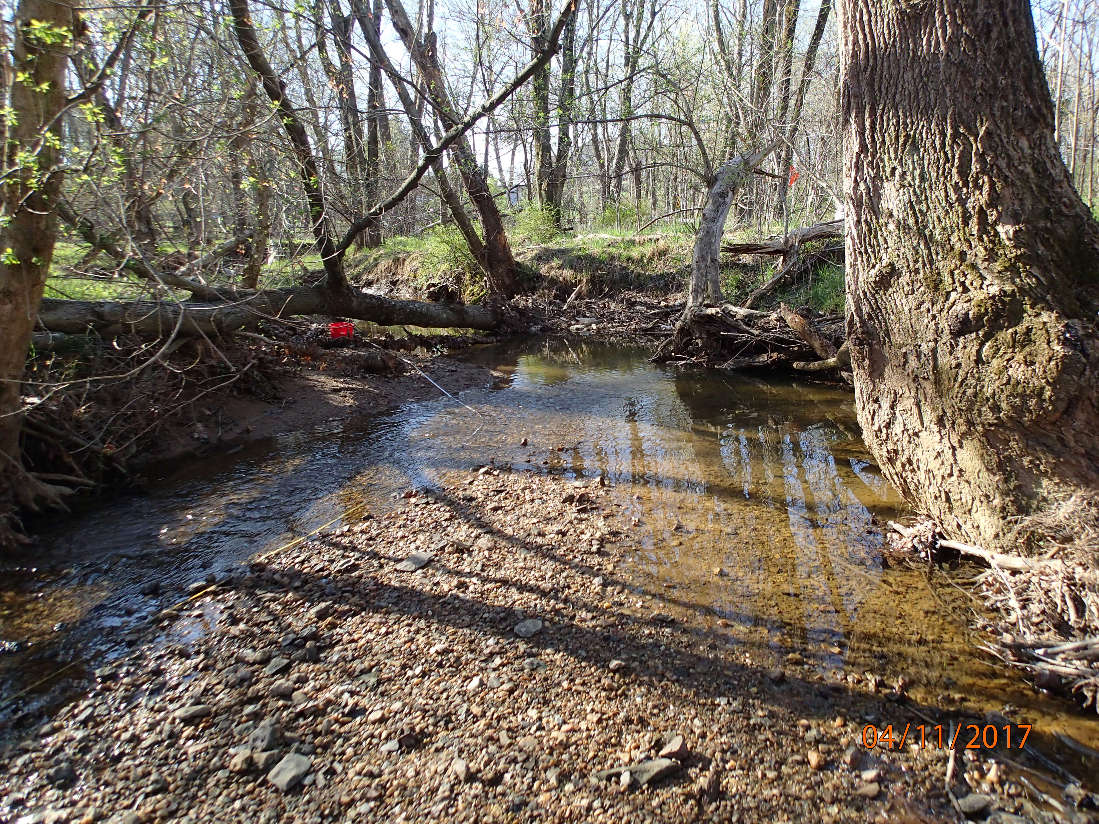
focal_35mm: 25
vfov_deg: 54.9
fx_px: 794
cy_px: 412
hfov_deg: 69.4
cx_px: 550
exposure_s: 1/500
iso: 200
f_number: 2.8
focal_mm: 4.5
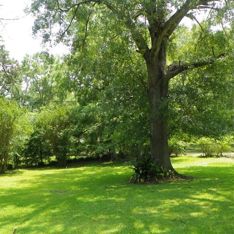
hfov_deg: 40.9
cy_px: 115
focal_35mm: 41
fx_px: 314
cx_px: 103
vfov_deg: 40.9
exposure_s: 1/200
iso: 64
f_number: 3.2
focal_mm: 6.1
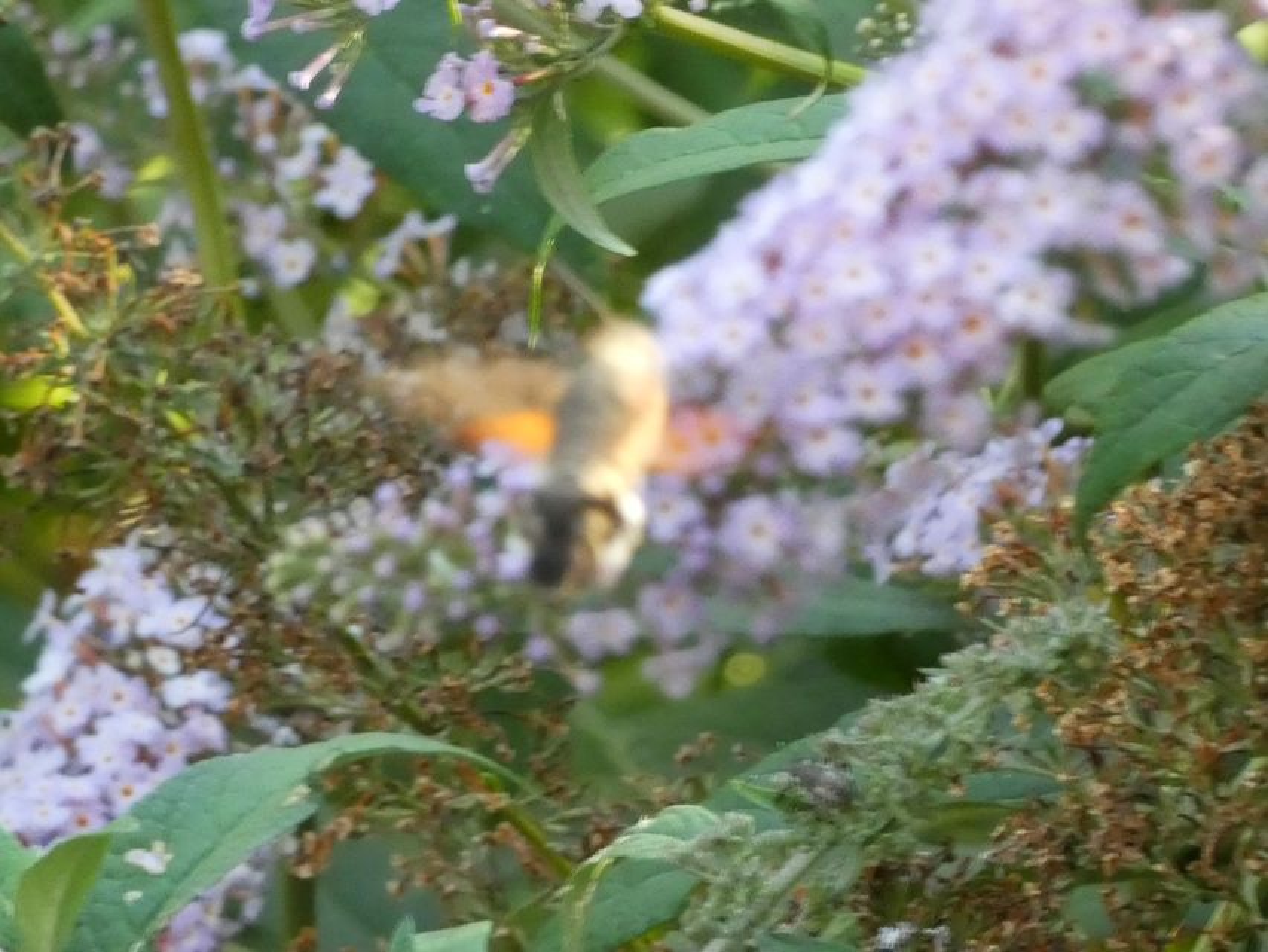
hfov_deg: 5.5
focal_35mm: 362
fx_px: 13262
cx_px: 634
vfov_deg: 4.1
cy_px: 476
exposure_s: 1/80
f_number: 5.6
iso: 640
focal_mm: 64.9
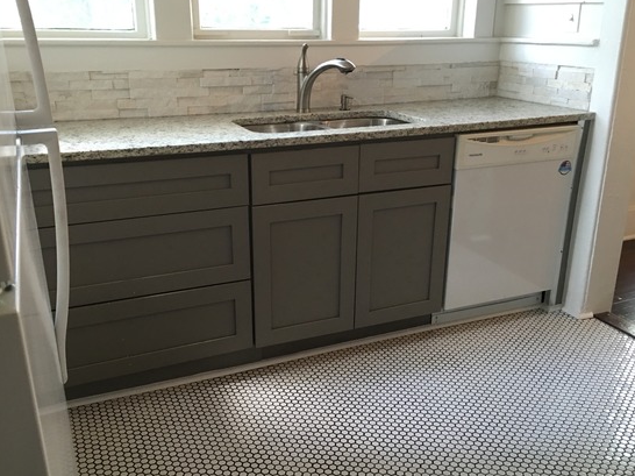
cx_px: 312
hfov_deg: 54.0
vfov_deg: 41.8
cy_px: 246
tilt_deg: -18.4
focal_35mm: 34
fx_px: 623
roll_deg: +0.3
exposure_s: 1/15
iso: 80
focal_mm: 4.15
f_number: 2.2
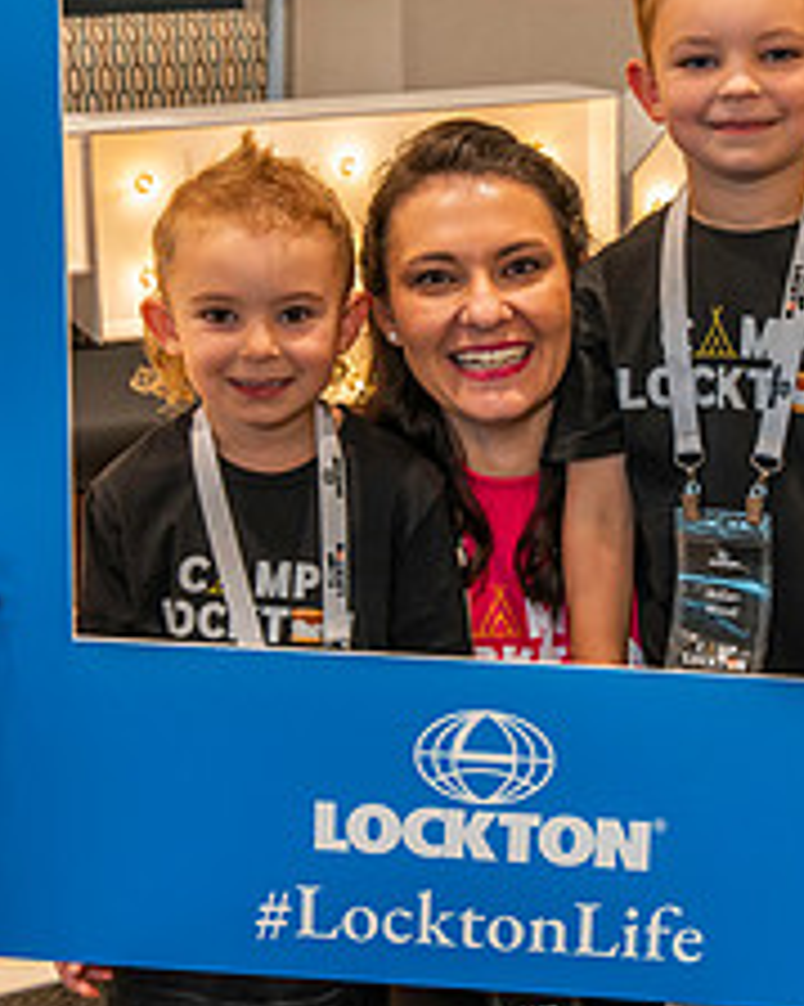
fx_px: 1964
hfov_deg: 23.1
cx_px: 490
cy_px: 319
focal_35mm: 66
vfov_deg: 28.5
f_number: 4
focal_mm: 35
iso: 1000
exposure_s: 1/160
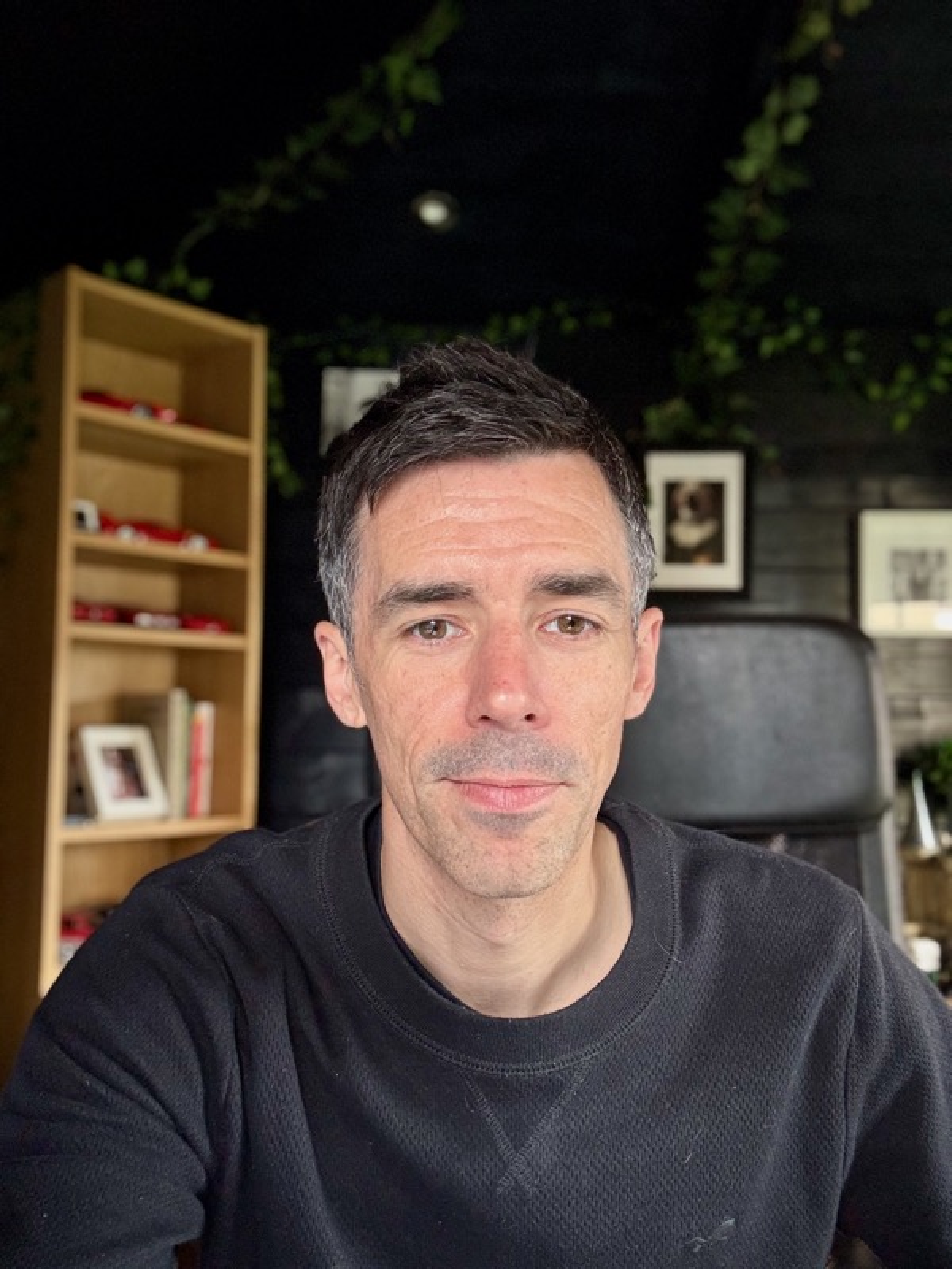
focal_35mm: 30
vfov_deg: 60.0
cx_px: 476
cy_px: 634
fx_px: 1100
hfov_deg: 46.8
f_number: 1.9
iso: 160
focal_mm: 2.69
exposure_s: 1/60
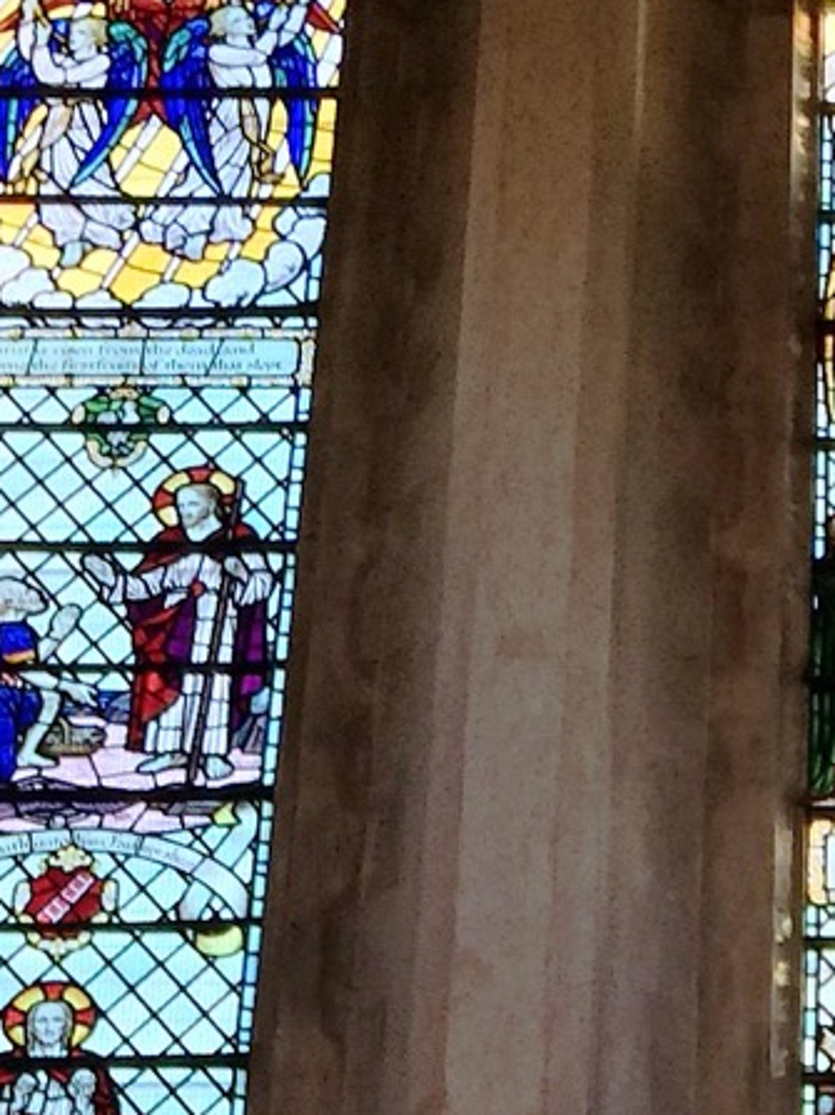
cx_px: 1019
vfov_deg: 13.8
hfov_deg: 10.9
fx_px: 4280
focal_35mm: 133
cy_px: 1761
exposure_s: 1/100
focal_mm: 4.15
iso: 64
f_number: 2.2
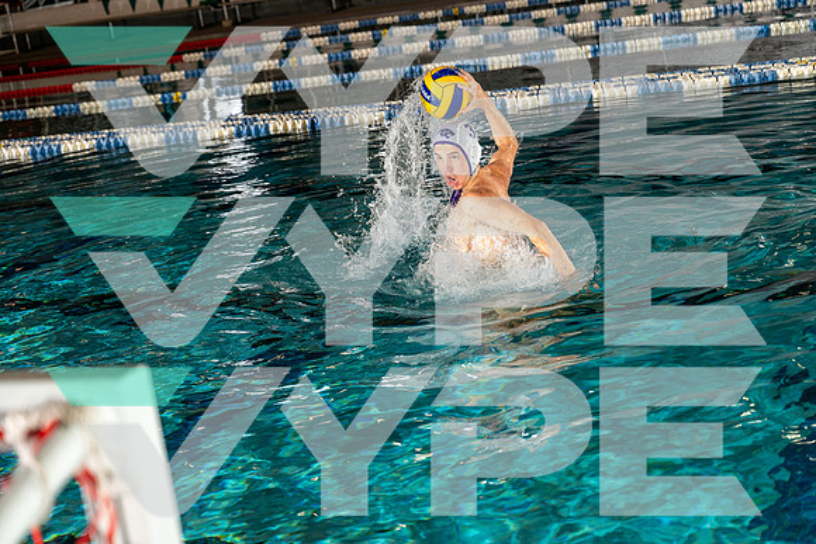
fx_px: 1587
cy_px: 272
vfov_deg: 19.5
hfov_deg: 28.8
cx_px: 408
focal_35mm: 70
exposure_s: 1/250
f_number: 4
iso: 100
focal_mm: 70
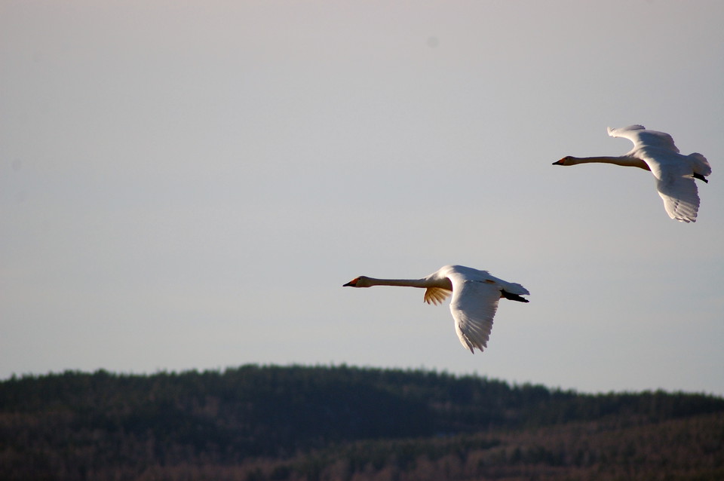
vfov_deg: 3.0
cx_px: 362
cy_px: 240
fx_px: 9041
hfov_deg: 4.6
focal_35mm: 450
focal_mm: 300
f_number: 5.6
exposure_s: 1/2000
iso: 320
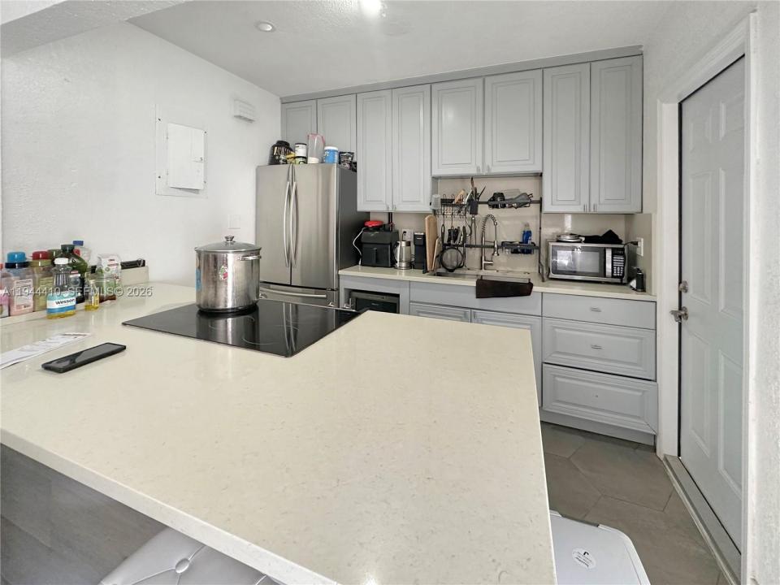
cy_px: 292
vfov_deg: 85.7
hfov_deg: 102.1
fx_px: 315
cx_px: 390
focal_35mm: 14
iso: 400
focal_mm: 2.22
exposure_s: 1/60
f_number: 2.2
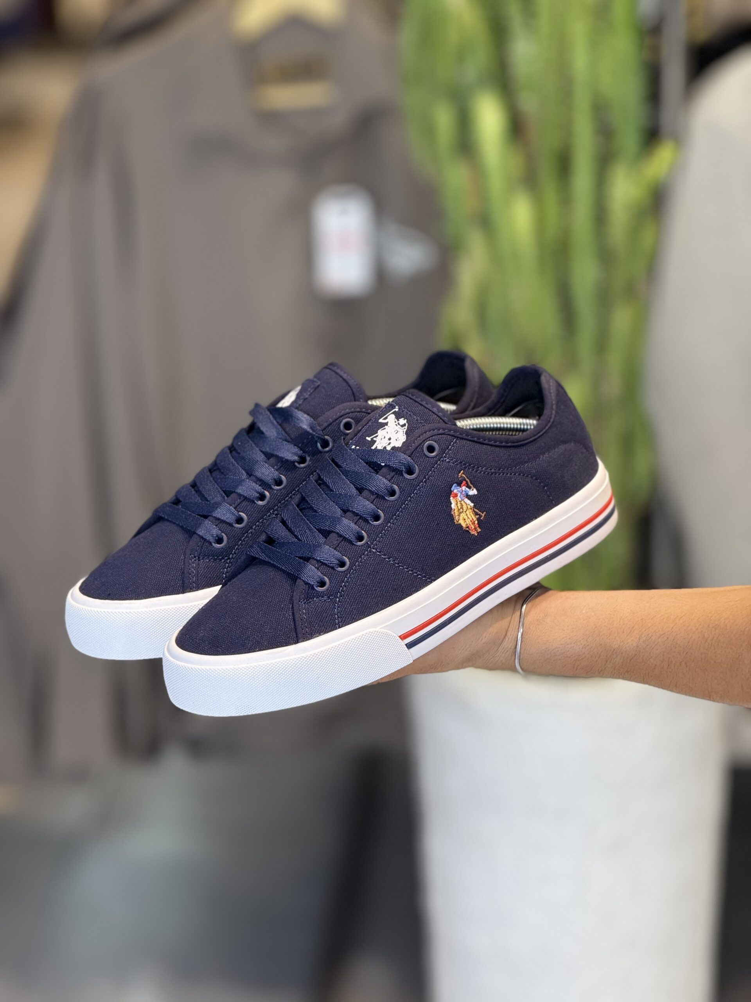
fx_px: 3471
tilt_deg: -12.3
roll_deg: +0.7
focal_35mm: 120
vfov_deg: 16.4
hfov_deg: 12.3
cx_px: 376
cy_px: 501
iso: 100
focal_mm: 15.66
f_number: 2.8
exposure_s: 1/100
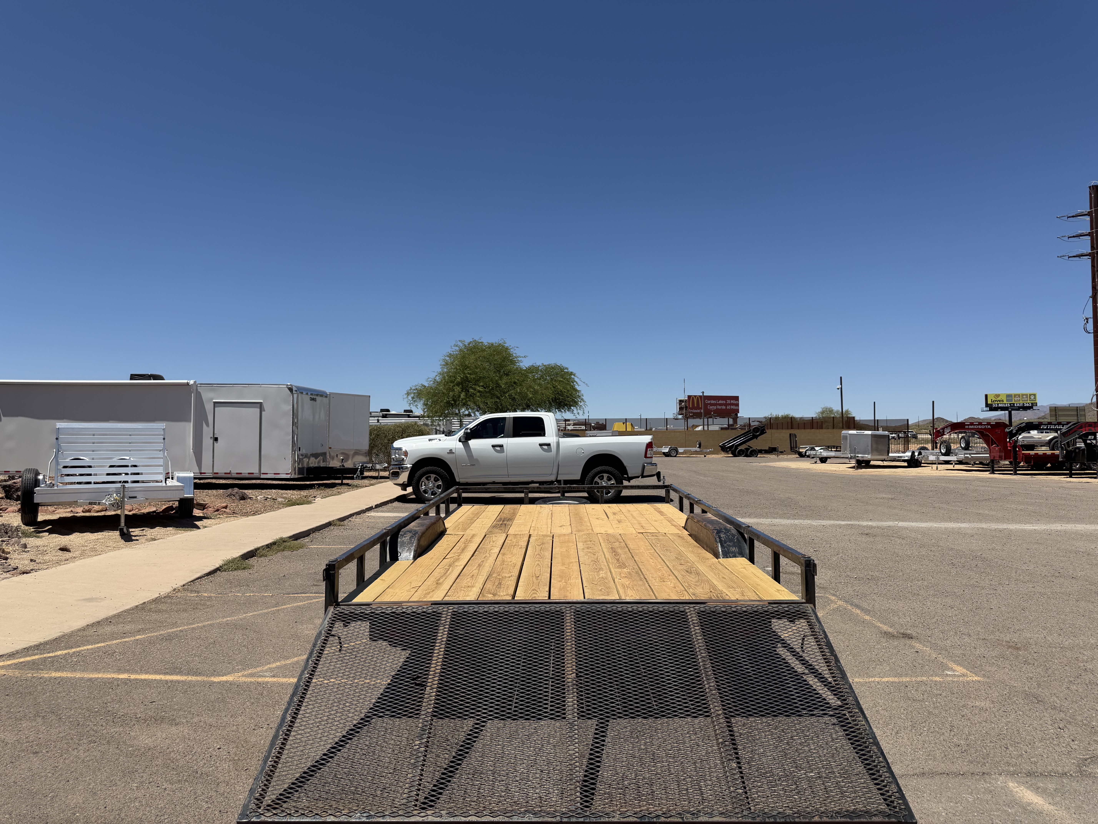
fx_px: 761
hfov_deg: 71.6
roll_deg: +0.4
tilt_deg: +3.8
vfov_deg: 56.8
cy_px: 412
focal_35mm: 24
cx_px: 549
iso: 80
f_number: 1.78
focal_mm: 6.76
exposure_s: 1/7353
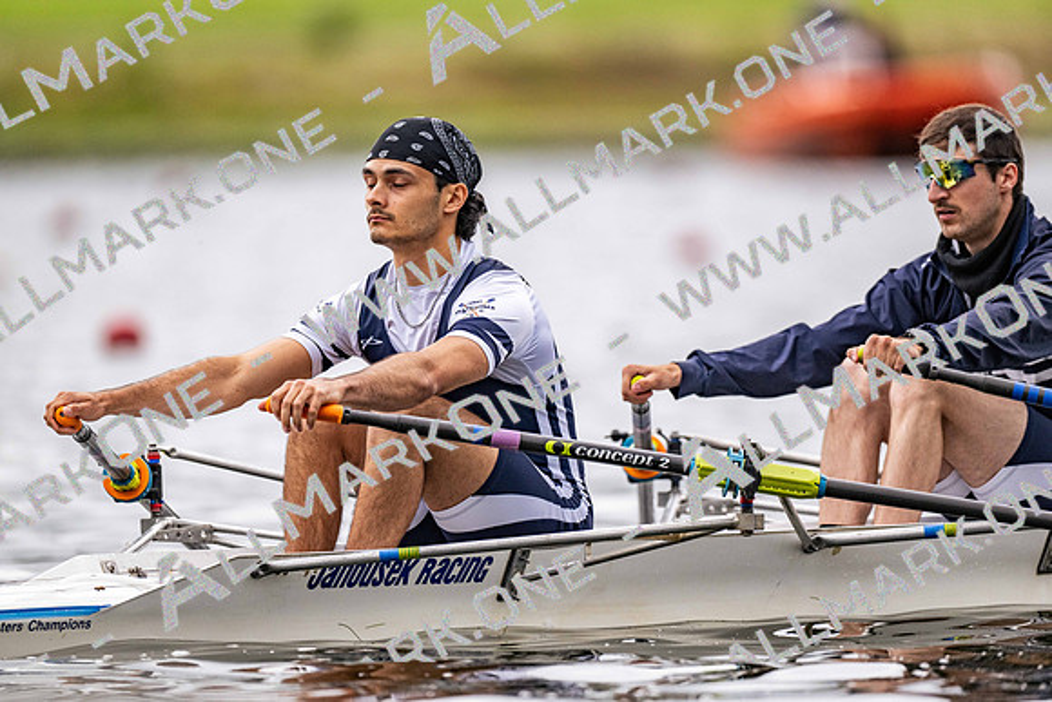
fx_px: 17537
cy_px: 351
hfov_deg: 3.4
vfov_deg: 2.3
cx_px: 526
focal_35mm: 600
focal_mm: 600
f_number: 4
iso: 1000
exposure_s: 1/2500
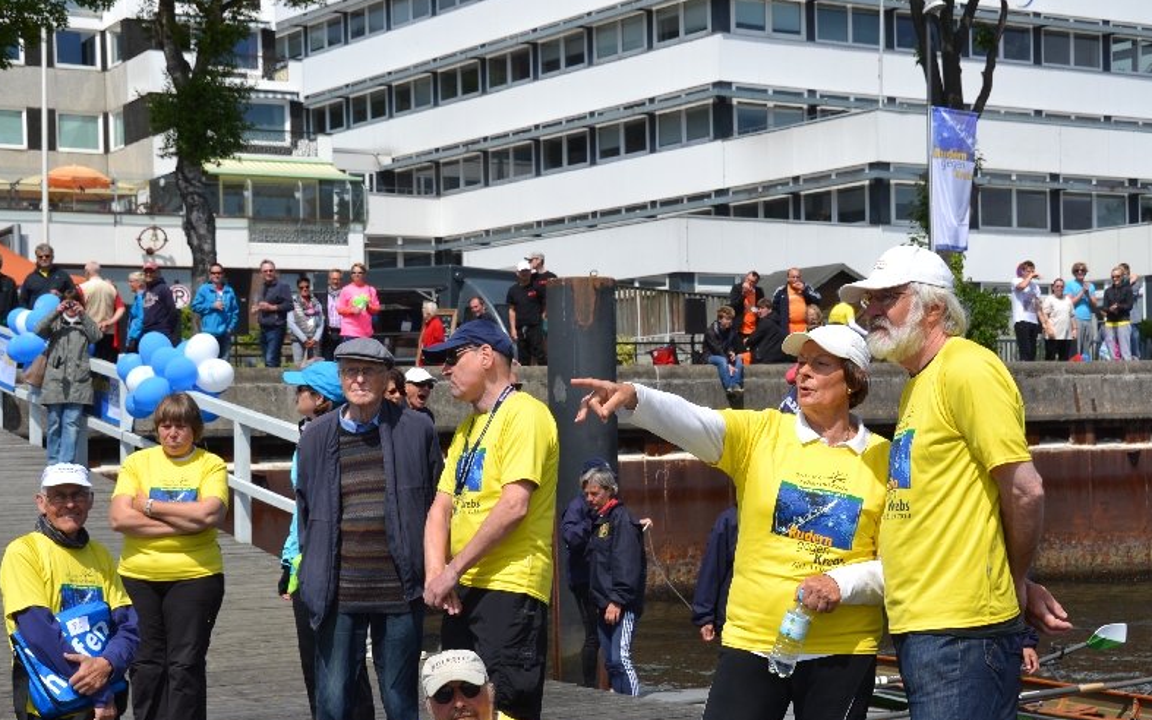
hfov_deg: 29.5
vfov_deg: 18.7
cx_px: 618
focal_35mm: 70
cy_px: 399
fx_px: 2187
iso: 100
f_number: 9
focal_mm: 35
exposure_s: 1/320
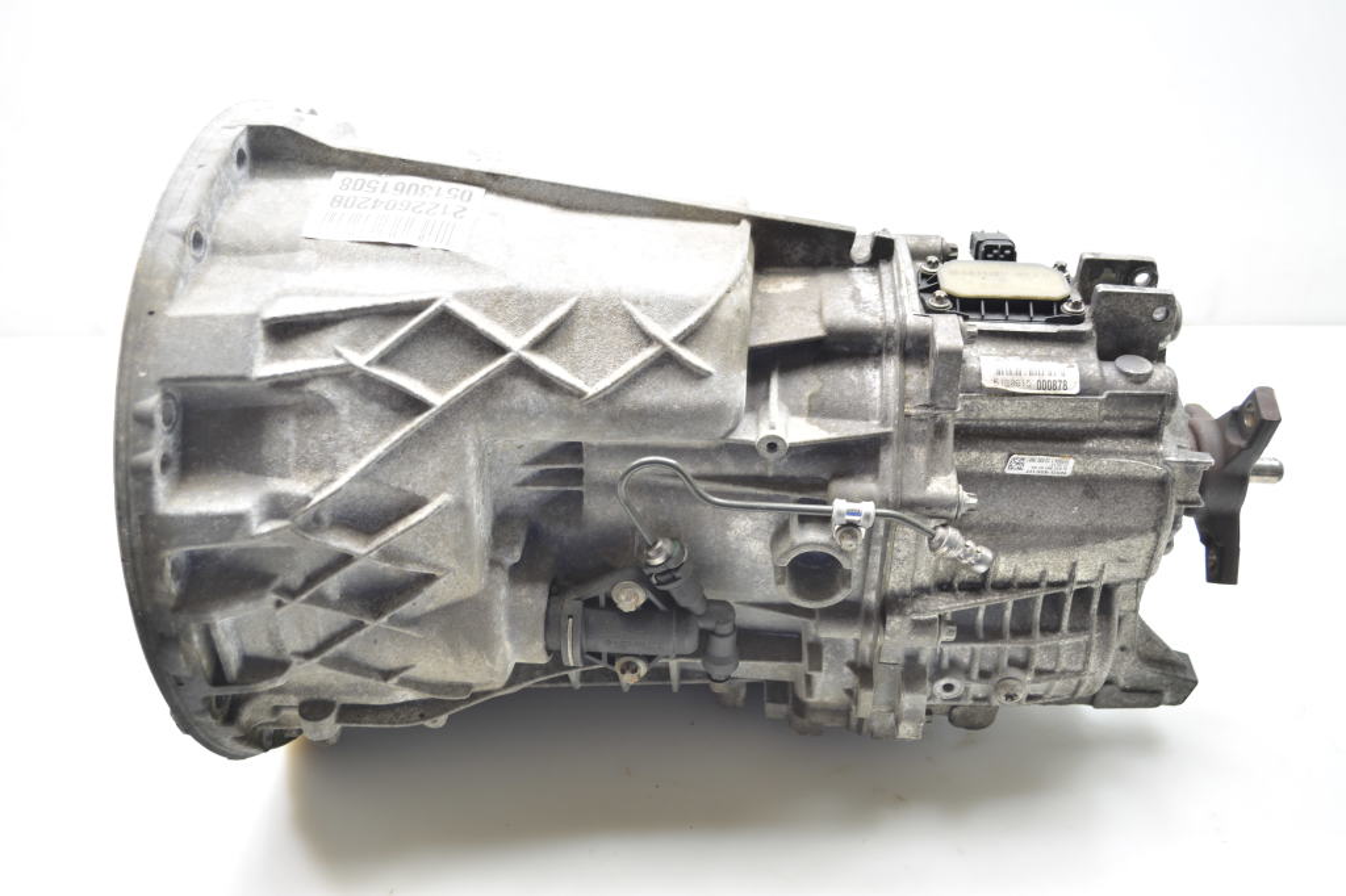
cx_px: 673
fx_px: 1233
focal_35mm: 33
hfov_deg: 57.2
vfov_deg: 39.9
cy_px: 448
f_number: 3.8
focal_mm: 22
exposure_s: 1/13
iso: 100
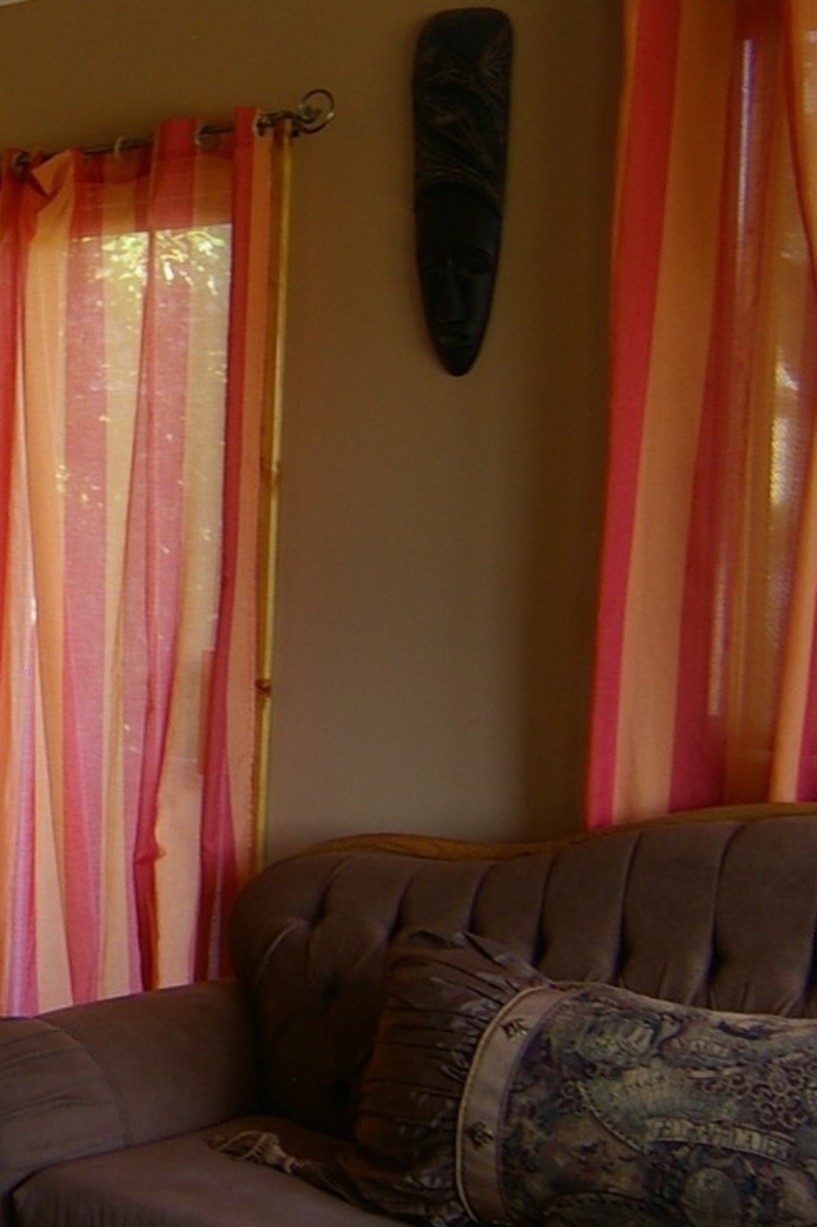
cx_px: -245
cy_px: 594
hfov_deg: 20.4
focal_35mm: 61
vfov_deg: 32.9
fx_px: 2077
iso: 200
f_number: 4
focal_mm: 12
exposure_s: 1/20
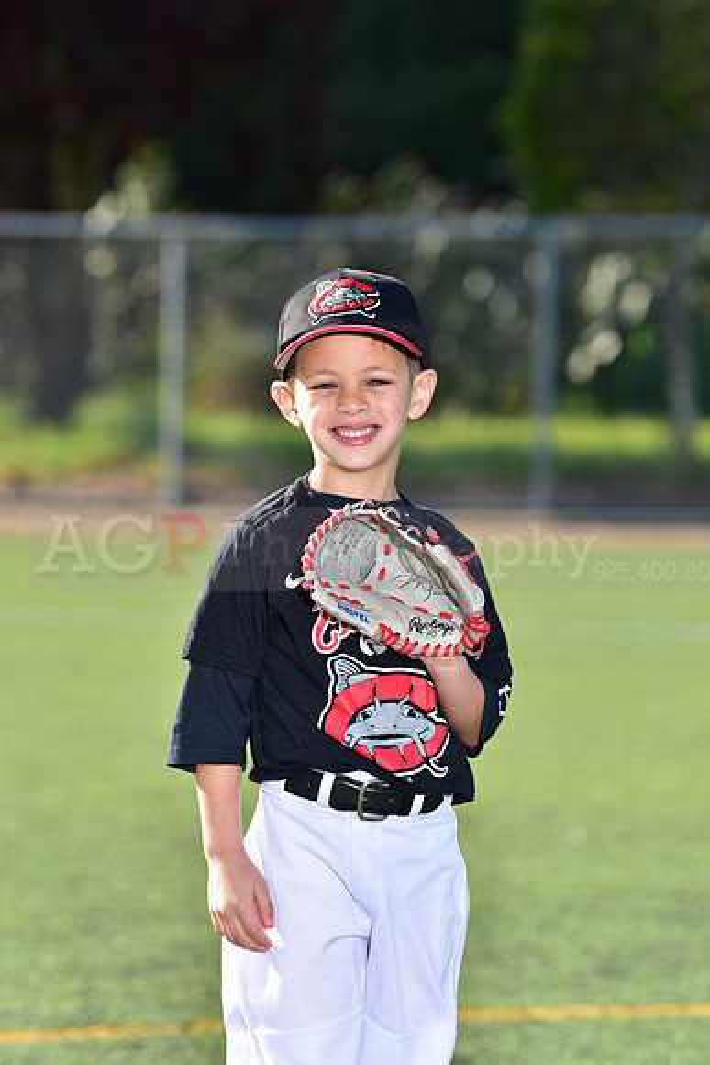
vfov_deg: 12.1
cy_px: 532
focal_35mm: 170
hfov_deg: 8.1
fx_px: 5026
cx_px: 355
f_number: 5
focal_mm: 170
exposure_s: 1/250
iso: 80
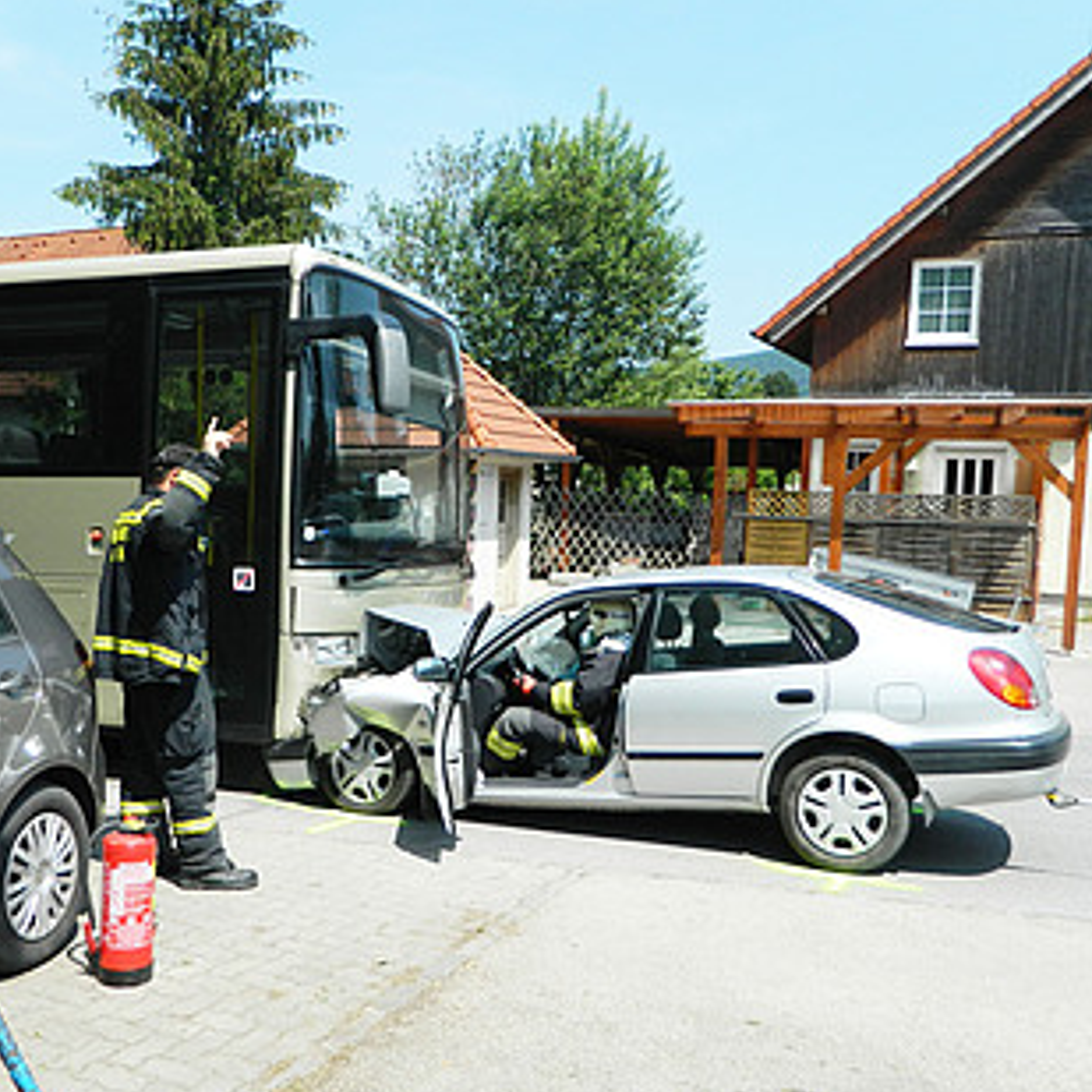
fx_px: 1213
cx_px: 461
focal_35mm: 34
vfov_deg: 48.4
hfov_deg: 48.3
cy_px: 587
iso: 80
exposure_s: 1/160
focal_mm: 4.5
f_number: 8.7
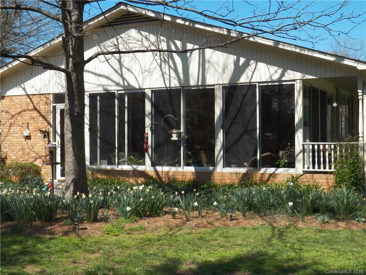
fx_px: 529
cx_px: 183
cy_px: 138
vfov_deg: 29.1
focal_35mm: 50
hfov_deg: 38.2
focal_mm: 8.9
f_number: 4
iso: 125
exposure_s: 1/1000
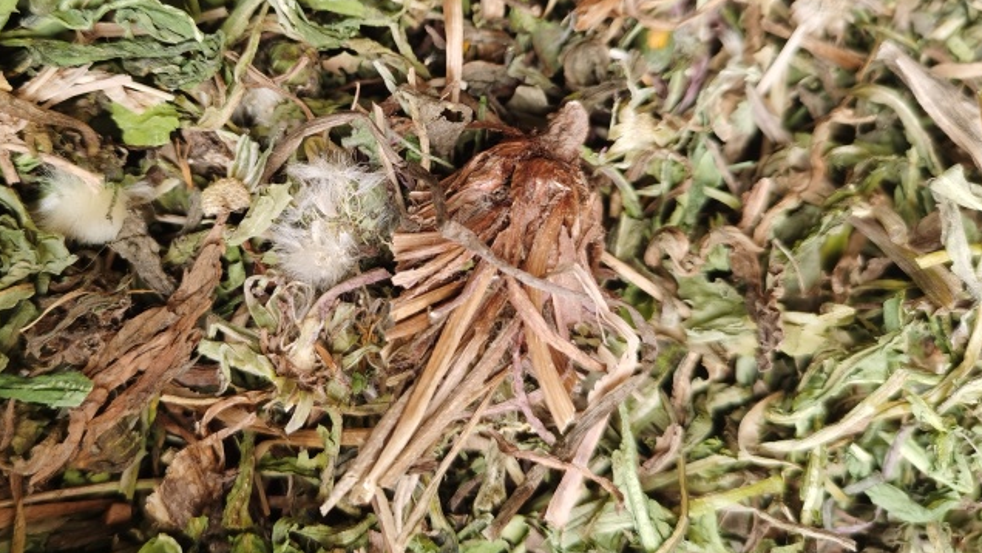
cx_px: 384
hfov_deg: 53.6
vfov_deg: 31.7
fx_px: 964
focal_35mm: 37
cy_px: 181
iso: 50
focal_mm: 5.58
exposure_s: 1/157
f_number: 1.8
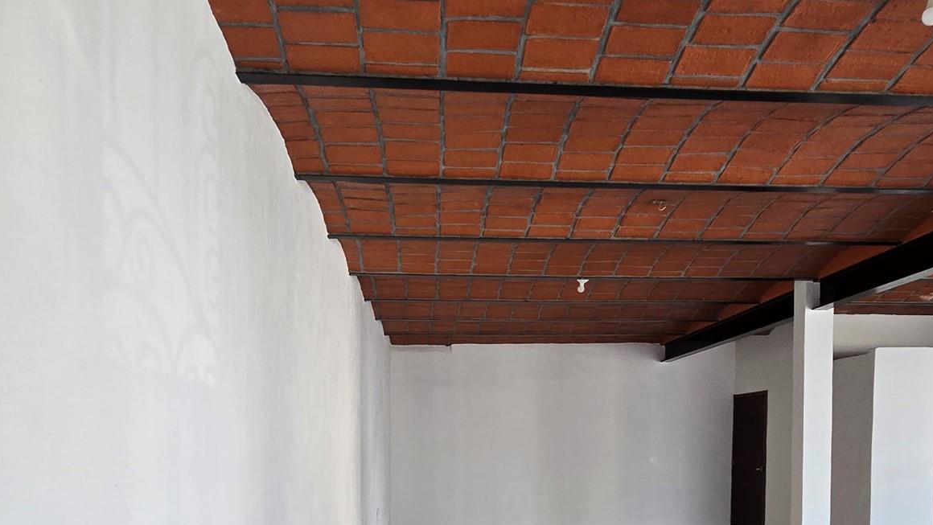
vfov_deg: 42.5
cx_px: 460
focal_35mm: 25
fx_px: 619
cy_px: 463
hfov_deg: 74.0
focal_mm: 2.2
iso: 200
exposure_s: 1/100
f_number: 2.2
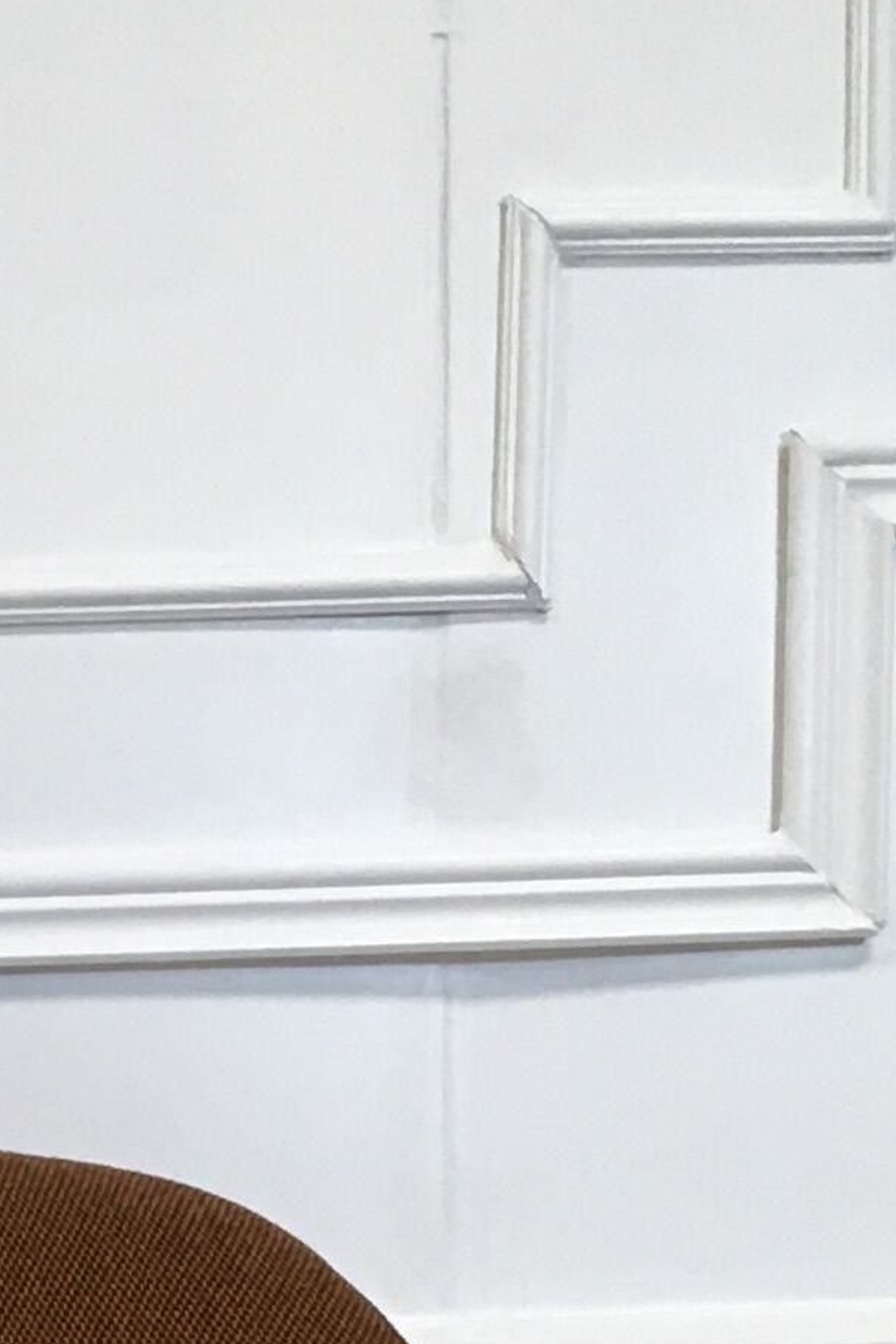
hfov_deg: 9.8
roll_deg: +0.8
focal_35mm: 135
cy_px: 2294
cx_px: -493
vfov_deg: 13.8
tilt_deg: -8.5
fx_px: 5038
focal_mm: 4.15
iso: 50
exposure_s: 1/33
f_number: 2.2
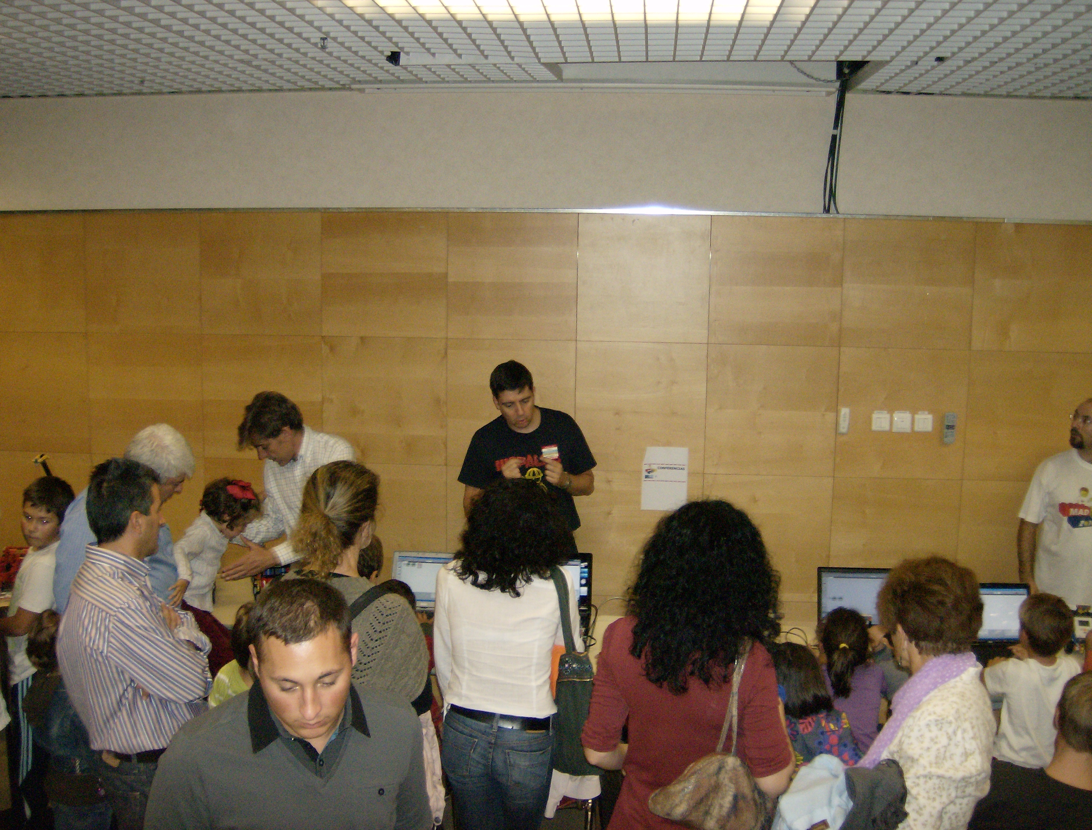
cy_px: 415
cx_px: 546
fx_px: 1141
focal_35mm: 36
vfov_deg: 40.0
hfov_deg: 51.1
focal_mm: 6
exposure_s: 1/60
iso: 200
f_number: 2.8
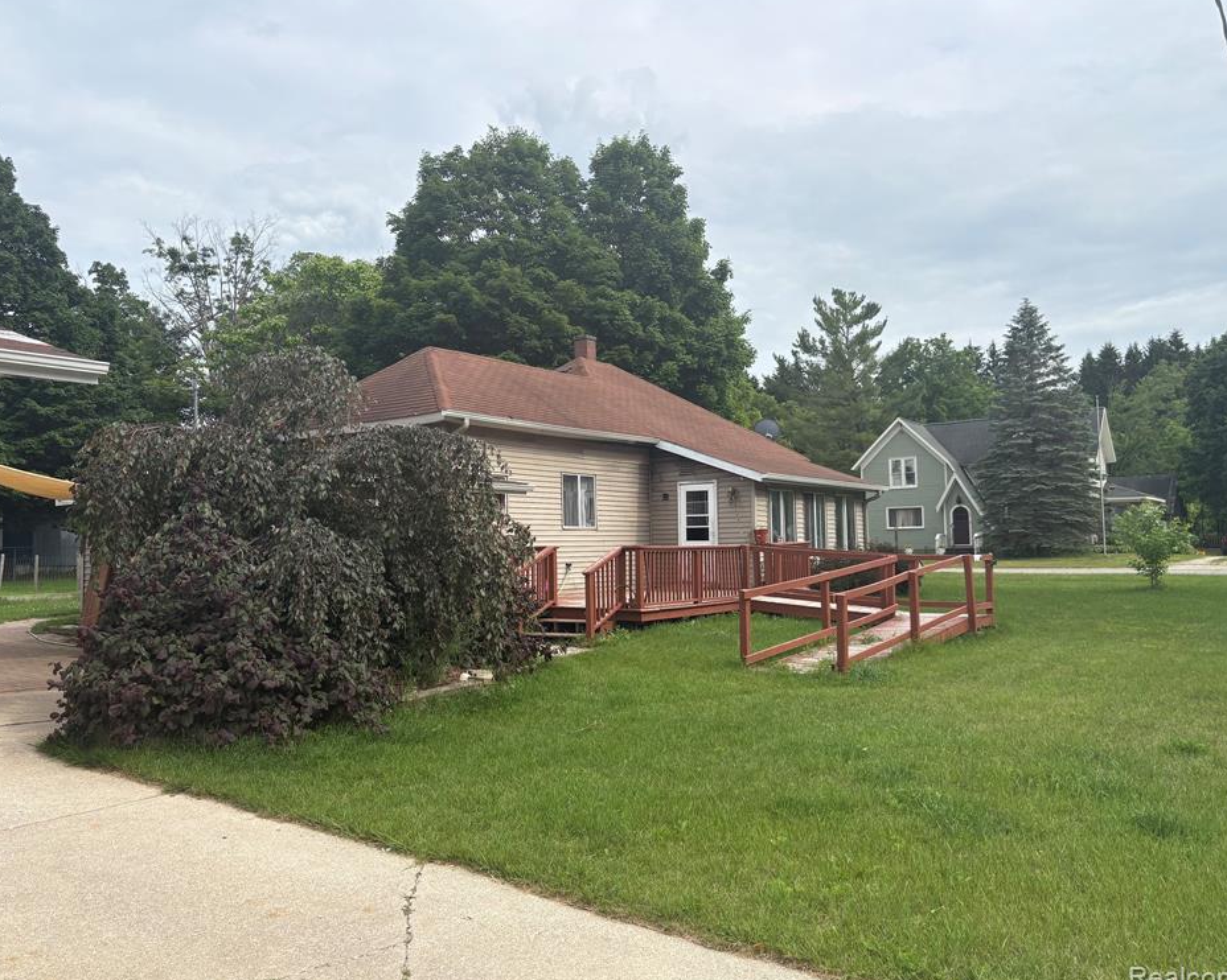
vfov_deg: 51.5
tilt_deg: +4.1
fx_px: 1017
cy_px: 491
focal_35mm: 28
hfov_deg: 62.2
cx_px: 586
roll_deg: +1.6
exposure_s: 1/2208
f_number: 1.6
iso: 50
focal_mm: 5.96
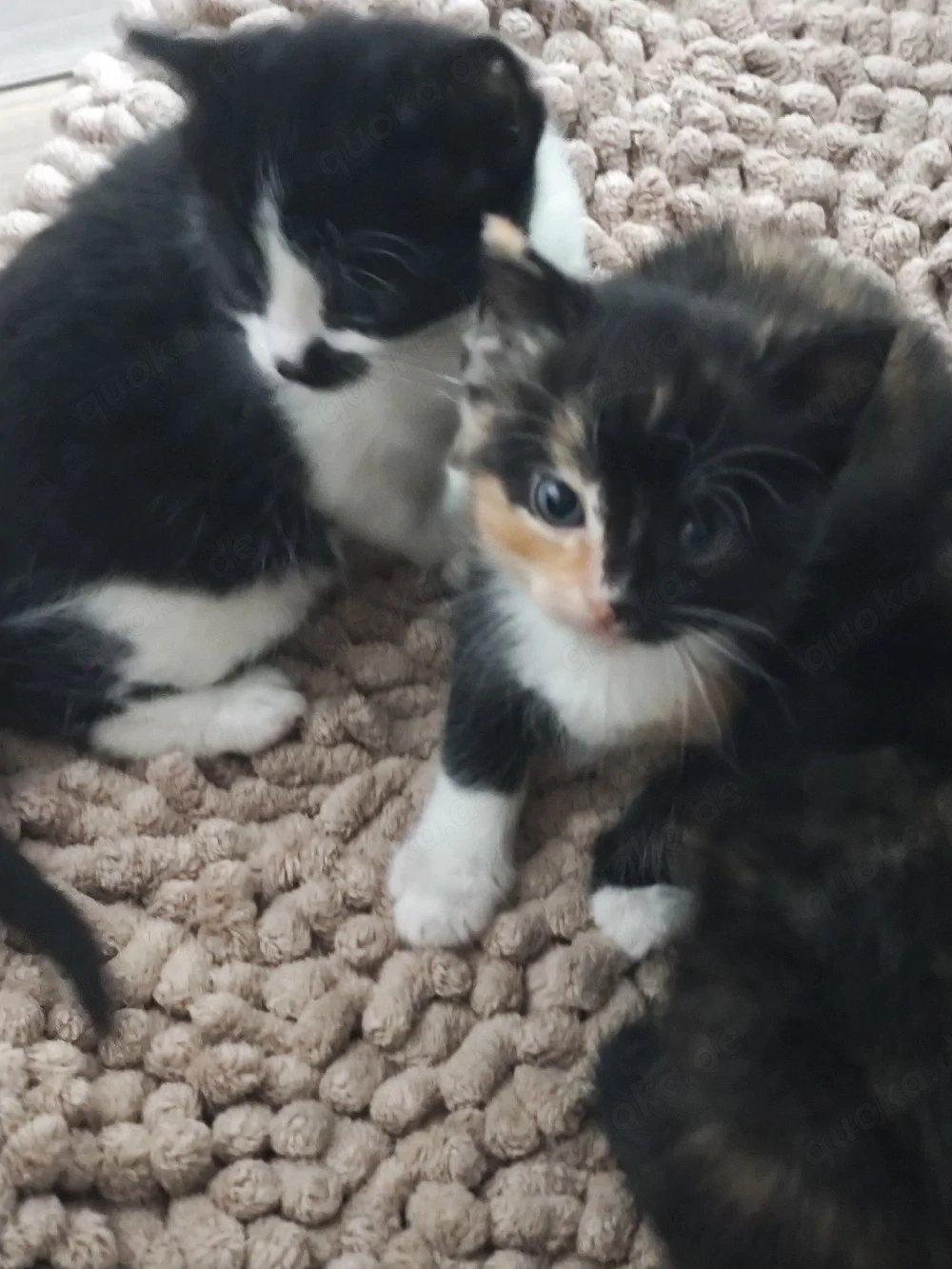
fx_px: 2970
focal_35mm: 81
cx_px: 476
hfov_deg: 18.2
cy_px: 634
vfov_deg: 24.1
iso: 6400
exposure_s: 1/14.3
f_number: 2
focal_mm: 9
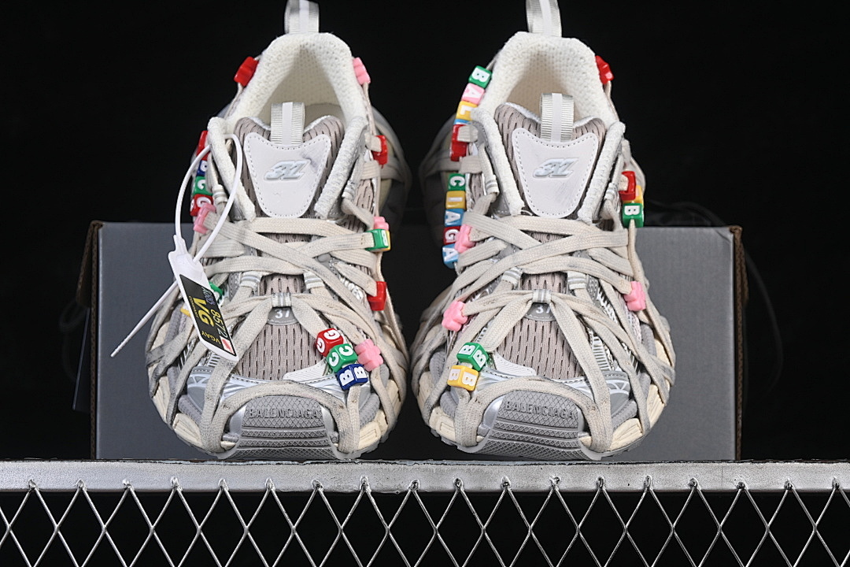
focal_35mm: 75
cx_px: 425
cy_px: 284
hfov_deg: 27.0
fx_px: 1771
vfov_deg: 18.2
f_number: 8
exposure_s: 1/80
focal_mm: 50
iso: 160
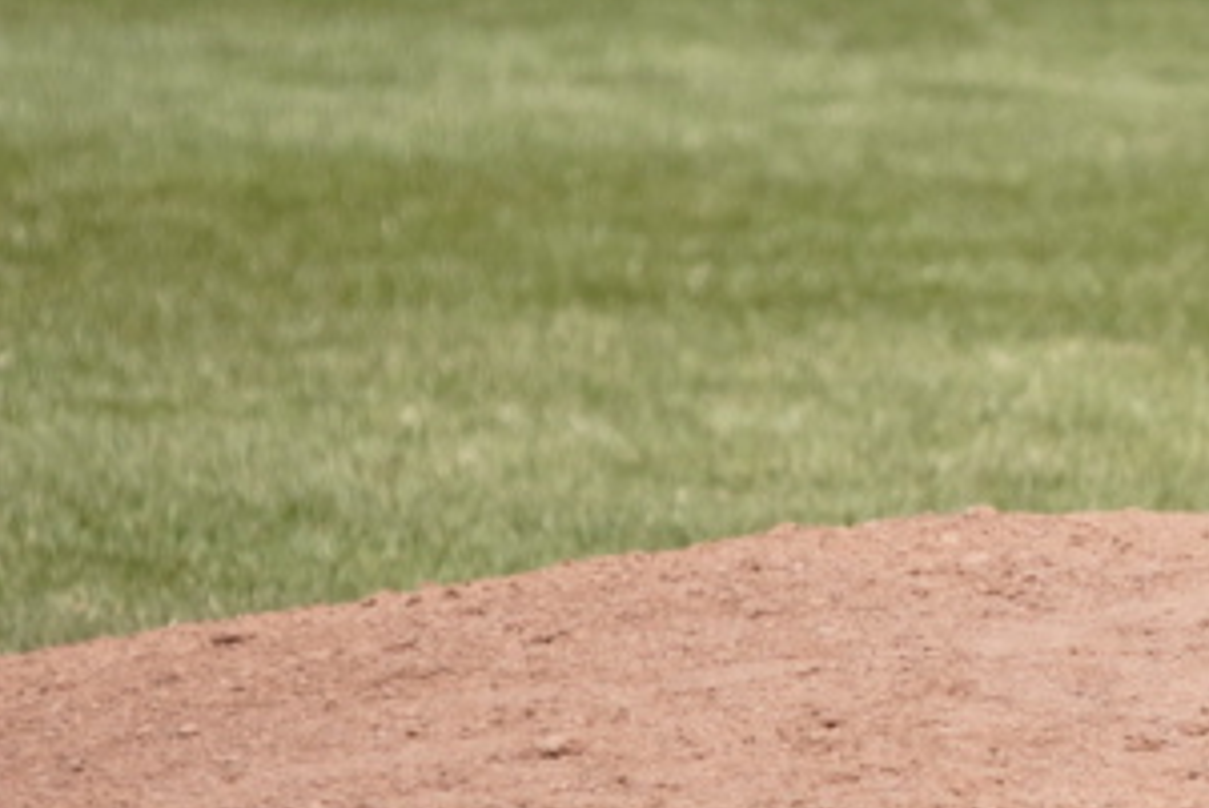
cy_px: -330
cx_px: 3049
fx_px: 59267
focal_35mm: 1764
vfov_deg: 0.8
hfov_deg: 1.2
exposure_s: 1/1250
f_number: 5.6
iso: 400
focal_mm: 329
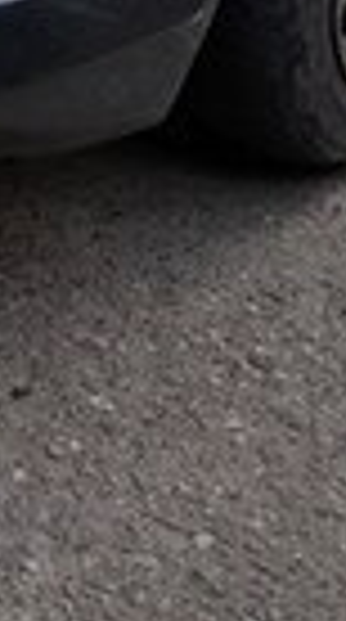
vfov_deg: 13.7
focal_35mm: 141
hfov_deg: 8.5
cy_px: -475
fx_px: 2314
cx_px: -49
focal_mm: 3.71
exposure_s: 1/253
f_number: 1.7
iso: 40
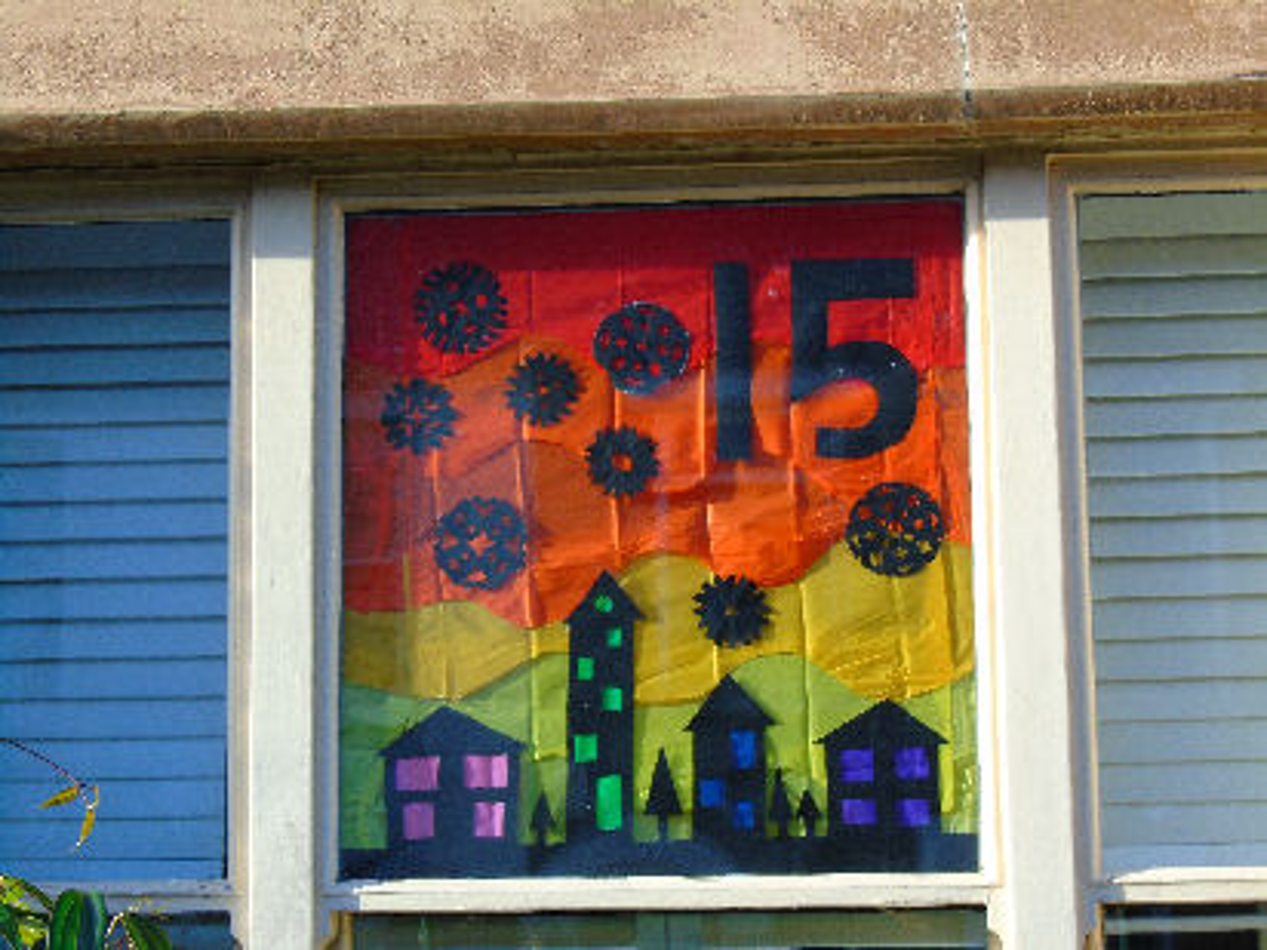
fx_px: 3404
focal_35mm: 93
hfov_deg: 21.1
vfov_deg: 15.9
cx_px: 634
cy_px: 475
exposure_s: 1/160
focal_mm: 16.4
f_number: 5.1
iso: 100
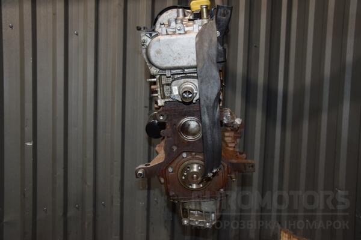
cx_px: 180
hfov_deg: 51.3
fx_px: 376
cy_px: 120
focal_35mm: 38
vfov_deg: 35.5
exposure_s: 1/60
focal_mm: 25
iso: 800
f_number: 5
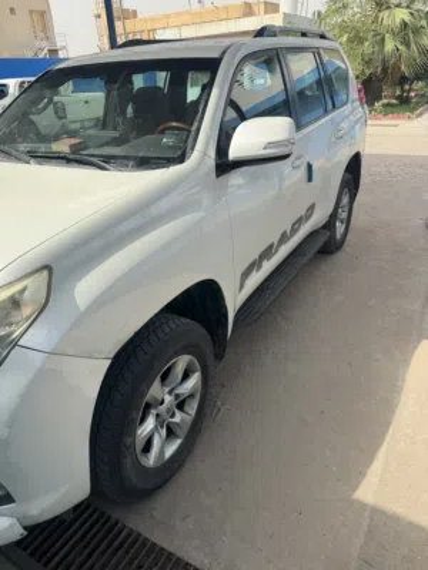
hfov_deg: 56.8
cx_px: 214
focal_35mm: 24
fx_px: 396
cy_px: 285
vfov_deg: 71.6
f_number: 1.78
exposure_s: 1/2174
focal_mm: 6.76
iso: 80
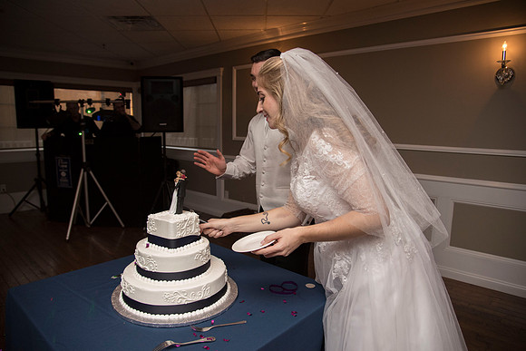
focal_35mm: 24
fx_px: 351
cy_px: 176
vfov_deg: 53.2
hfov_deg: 73.7
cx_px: 263
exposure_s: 1/200
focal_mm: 24
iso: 2000
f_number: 4
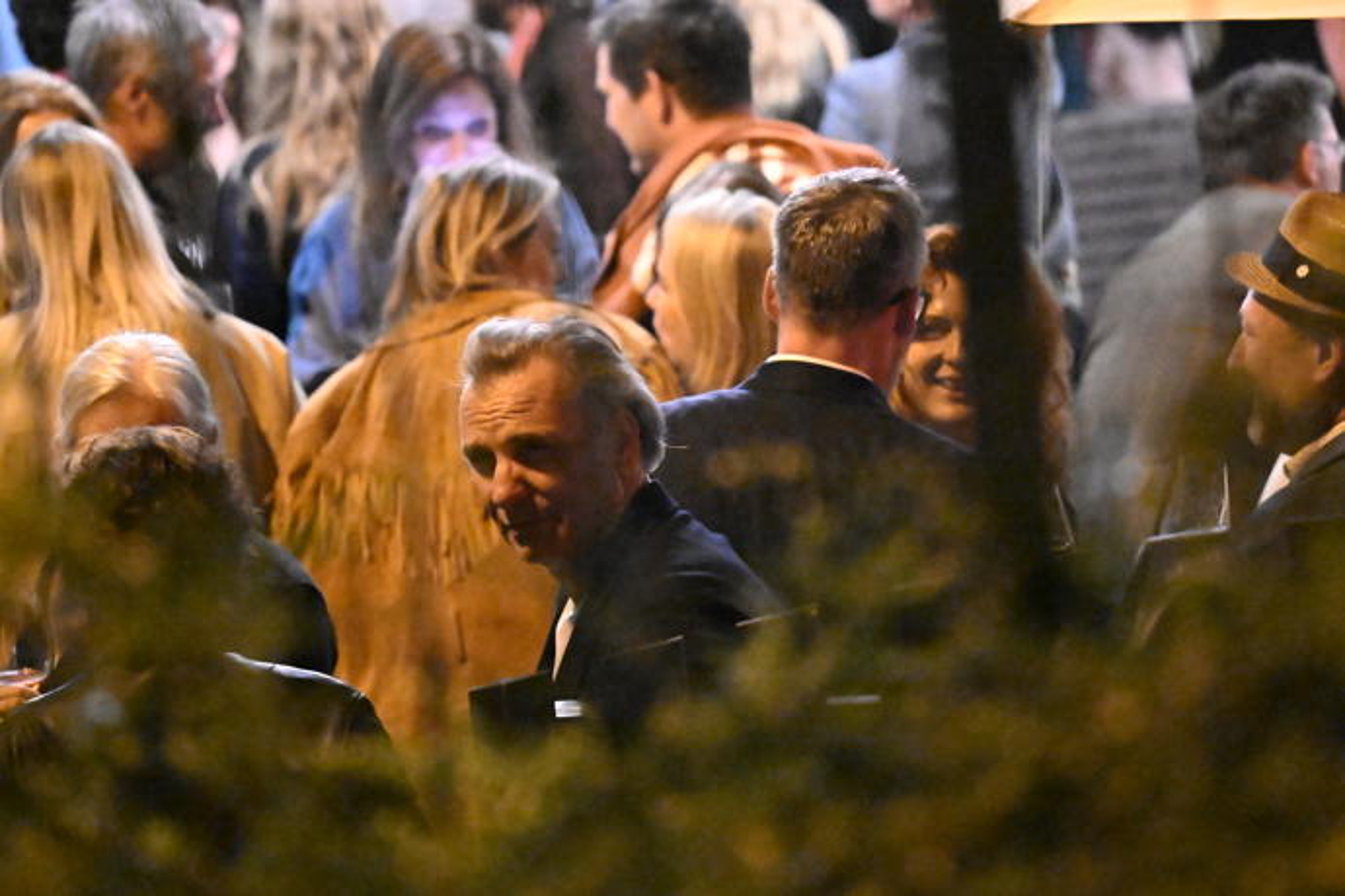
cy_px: 448
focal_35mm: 217
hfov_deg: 9.5
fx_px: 8107
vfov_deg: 6.3
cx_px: 672
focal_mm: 145
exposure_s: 1/125
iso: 32000
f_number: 2.8
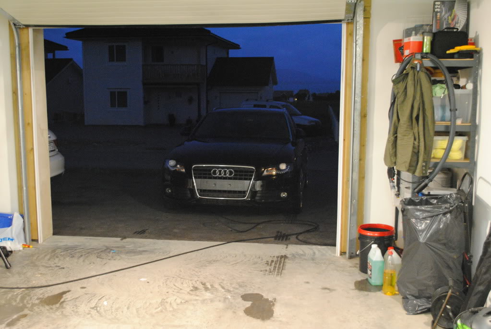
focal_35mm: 42
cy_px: 164
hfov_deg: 46.3
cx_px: 246
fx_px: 574
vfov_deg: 32.0
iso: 1600
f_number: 4.5
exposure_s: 1/30
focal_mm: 28
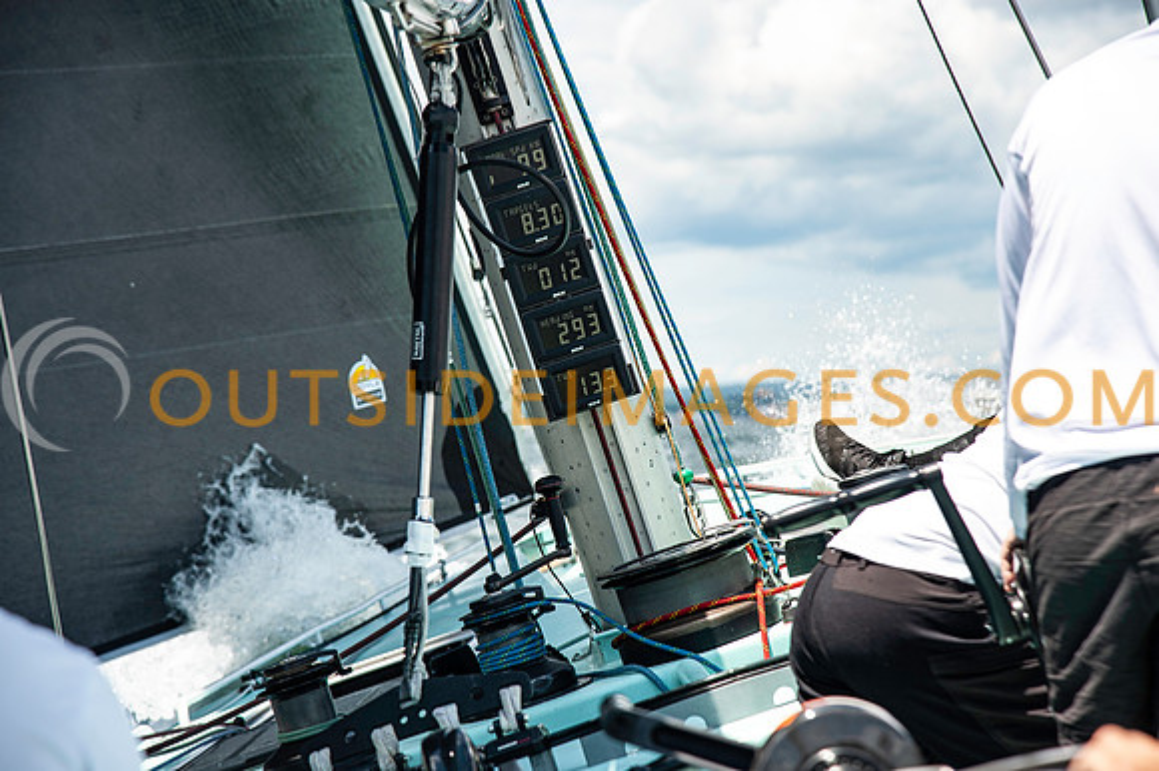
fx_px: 3861
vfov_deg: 11.4
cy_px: 386
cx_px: 580
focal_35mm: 120
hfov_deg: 17.1
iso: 250
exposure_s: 1/1000
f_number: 5.6
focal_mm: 120
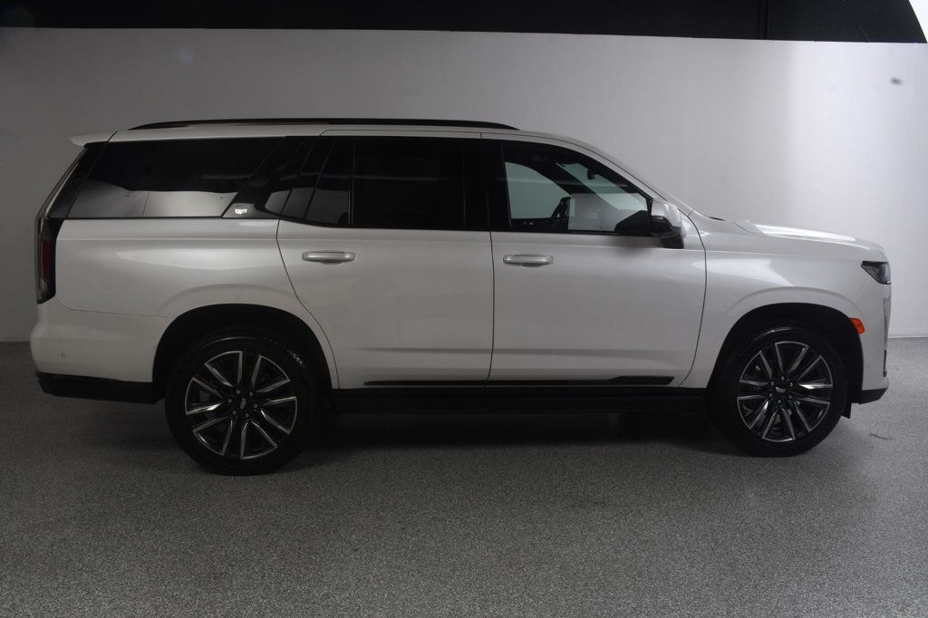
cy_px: 309
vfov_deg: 43.6
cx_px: 464
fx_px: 773
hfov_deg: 61.9
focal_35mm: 30
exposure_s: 1/160
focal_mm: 20
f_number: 14
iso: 100
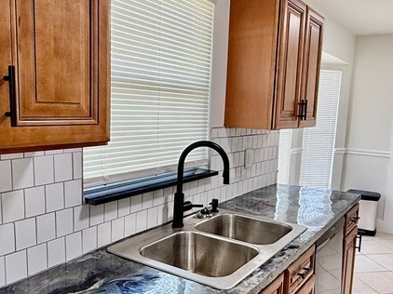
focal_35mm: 34
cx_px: 195
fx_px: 386
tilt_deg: -7.4
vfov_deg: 41.7
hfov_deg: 54.0
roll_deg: -2.9
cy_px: 160
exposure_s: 1/120
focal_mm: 2.22
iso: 100
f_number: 2.2
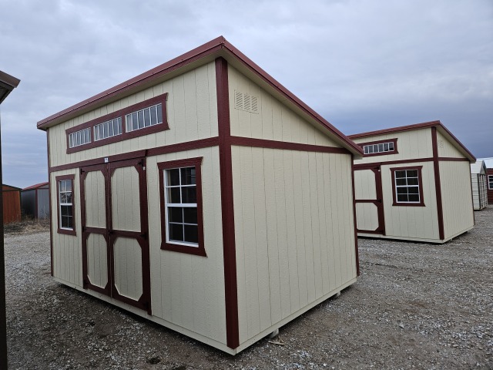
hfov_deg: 73.9
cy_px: 185
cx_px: 246
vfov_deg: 58.9
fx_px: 328
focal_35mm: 23
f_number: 1.8
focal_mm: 5.4
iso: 50
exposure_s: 1/120
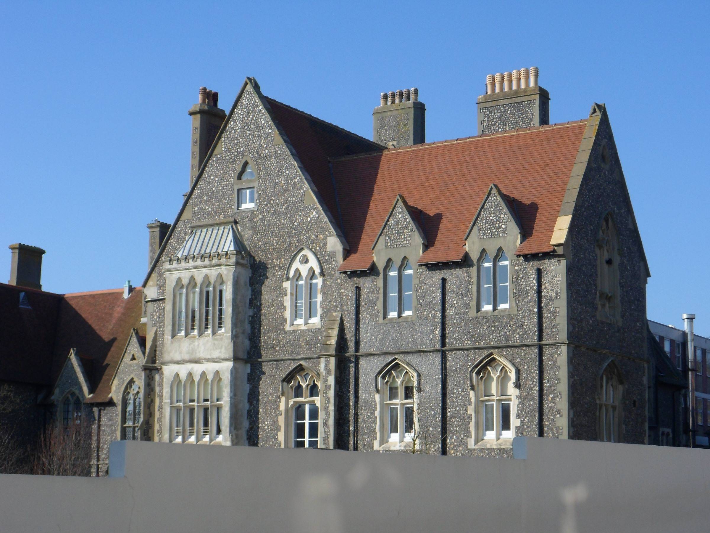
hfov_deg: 28.6
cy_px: 266
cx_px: 355
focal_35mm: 68
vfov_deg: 21.6
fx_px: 1395
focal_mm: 10.6
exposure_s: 1/500
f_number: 4.7
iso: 80
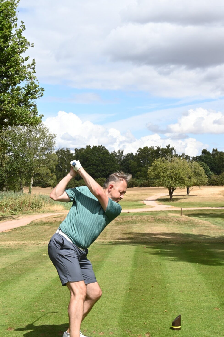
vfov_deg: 31.8
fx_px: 589
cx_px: 124
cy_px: 198
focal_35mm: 63
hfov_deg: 21.5
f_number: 18
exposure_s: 1/100
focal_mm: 45
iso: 200
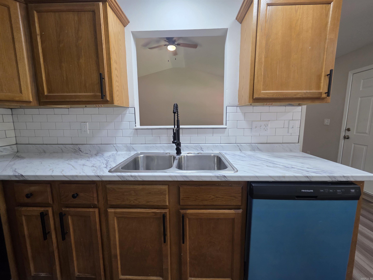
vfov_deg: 89.9
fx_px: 140
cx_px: 186
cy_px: 140
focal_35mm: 13
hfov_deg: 106.2
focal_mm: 2.2
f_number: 1.9
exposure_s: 1/60
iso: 160
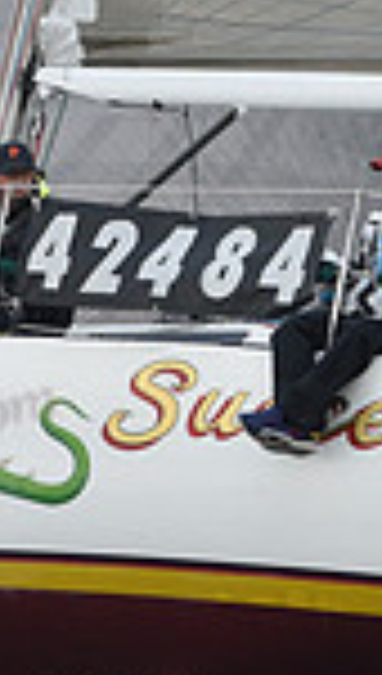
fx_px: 5068
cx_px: 292
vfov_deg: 7.6
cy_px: 169
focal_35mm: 283
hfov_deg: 4.3
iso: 500
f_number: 2.8
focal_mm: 70
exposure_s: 1/640
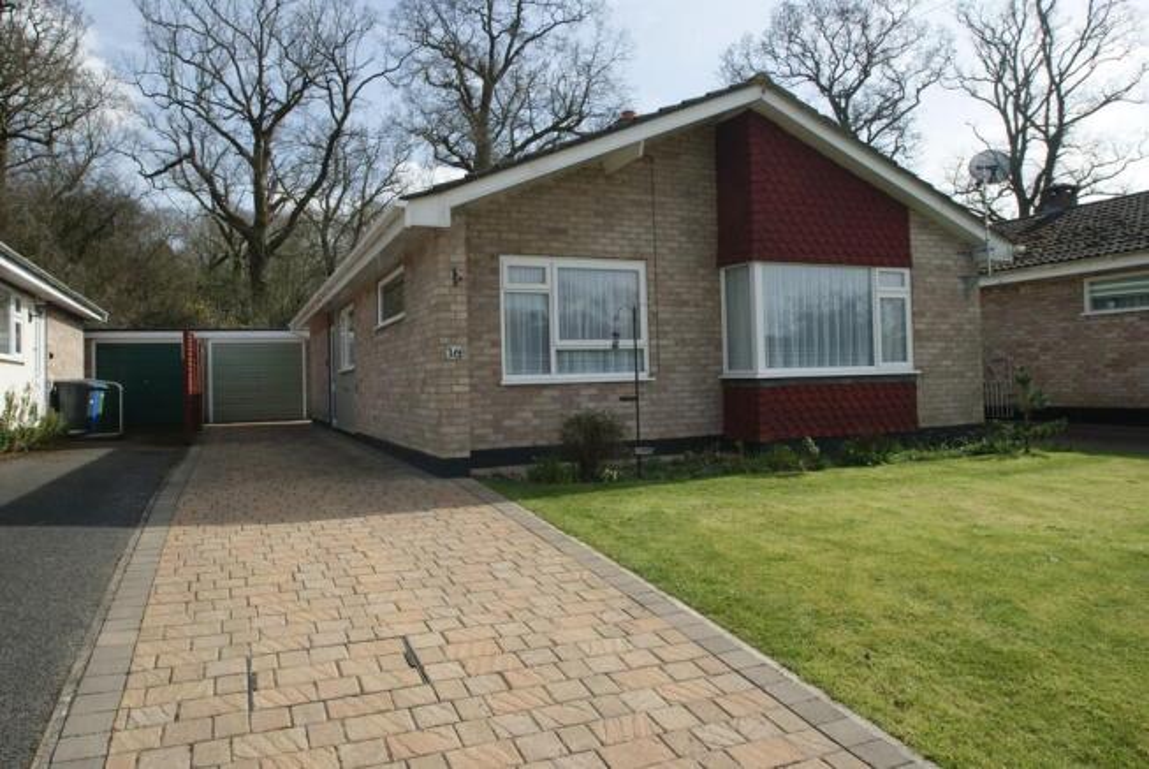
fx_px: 767
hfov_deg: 73.7
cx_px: 574
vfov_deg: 53.3
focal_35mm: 24
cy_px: 384
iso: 100
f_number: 10
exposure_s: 1/125
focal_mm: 16
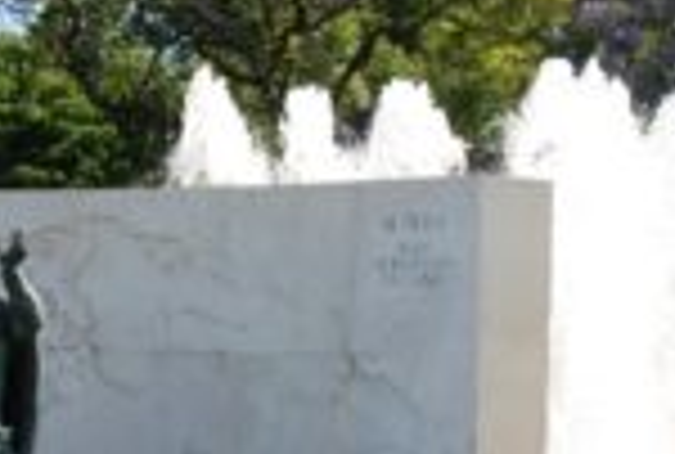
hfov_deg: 16.1
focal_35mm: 125
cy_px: 456
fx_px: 2344
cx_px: 40
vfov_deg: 11.0
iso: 100
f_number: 6.3
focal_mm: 25
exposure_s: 1/160
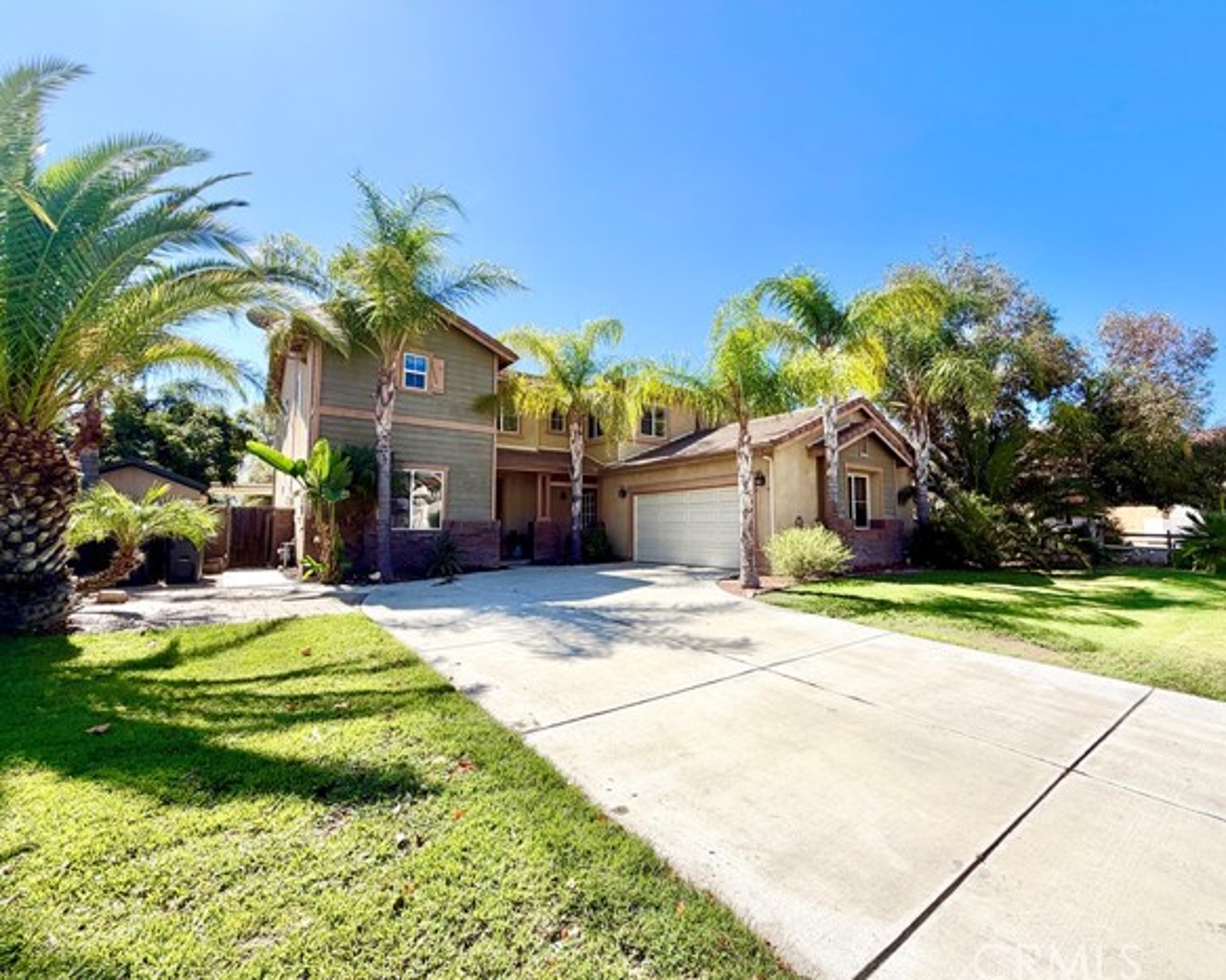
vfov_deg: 84.0
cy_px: 488
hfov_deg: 96.7
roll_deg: +0.2
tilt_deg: +5.1
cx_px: 656
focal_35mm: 15
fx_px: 544
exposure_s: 1/770
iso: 20
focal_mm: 2.22
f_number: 2.2
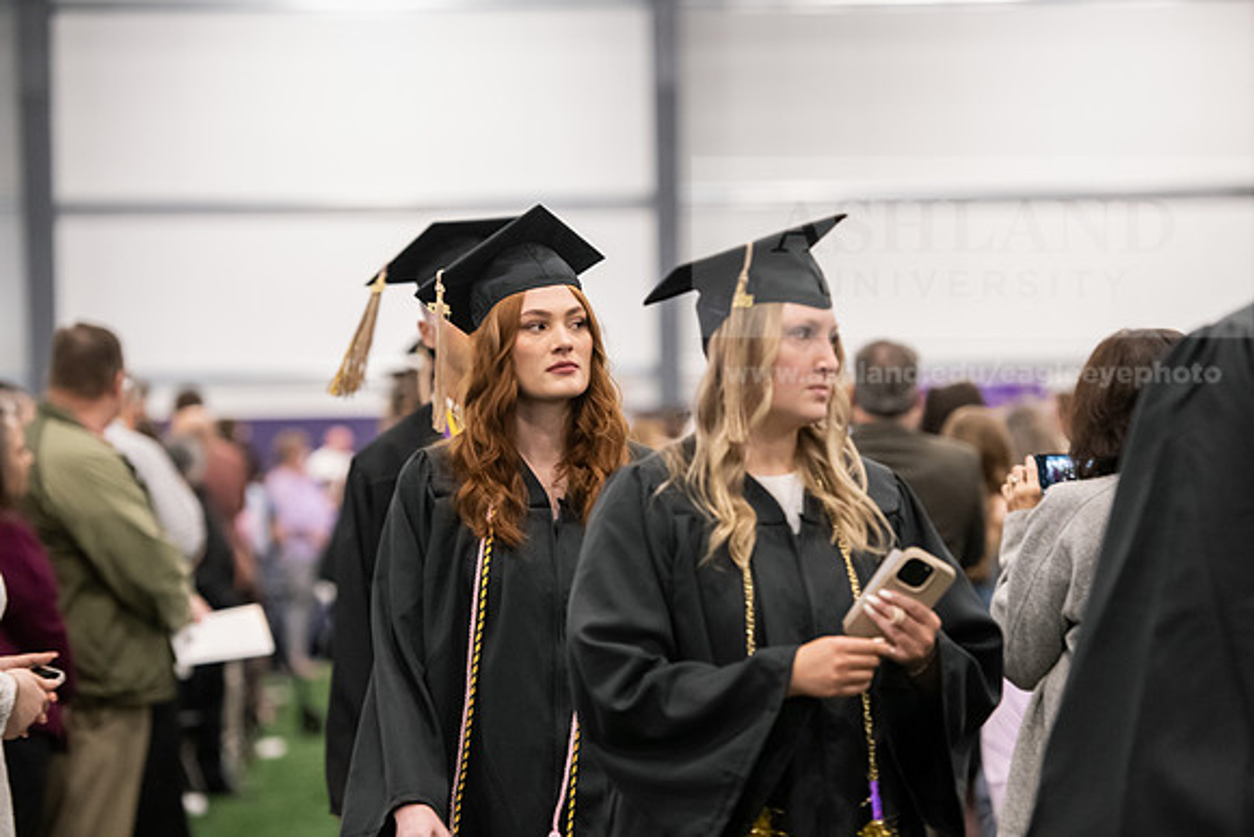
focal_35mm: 130
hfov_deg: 15.8
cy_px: 418
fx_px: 4529
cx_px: 627
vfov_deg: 10.6
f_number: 3.2
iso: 3200
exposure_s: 1/200
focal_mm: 130
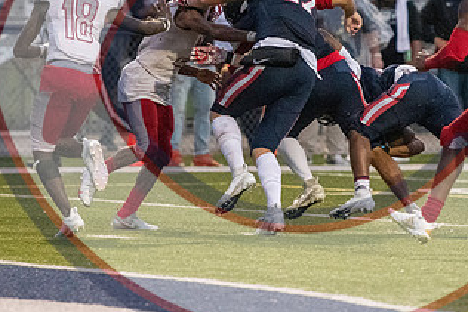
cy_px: 72
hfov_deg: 4.0
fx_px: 6633
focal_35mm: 510
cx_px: 295
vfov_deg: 2.7
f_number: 2.8
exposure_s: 1/2500
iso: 16000
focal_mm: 185
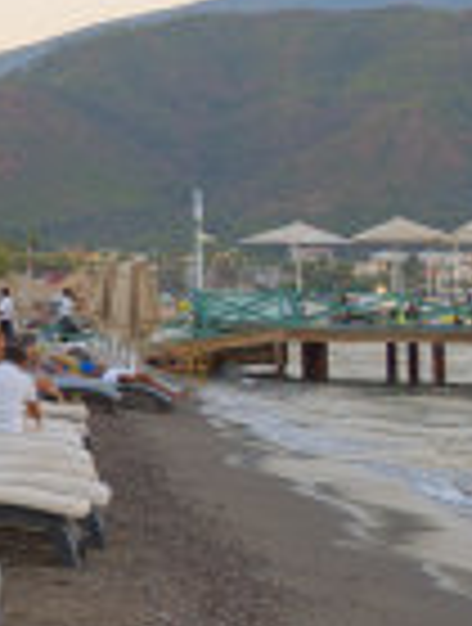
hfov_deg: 9.5
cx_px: -1052
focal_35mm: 113
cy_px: 171
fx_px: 2045
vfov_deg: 17.3
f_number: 4
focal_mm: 16
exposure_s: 1/30
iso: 125
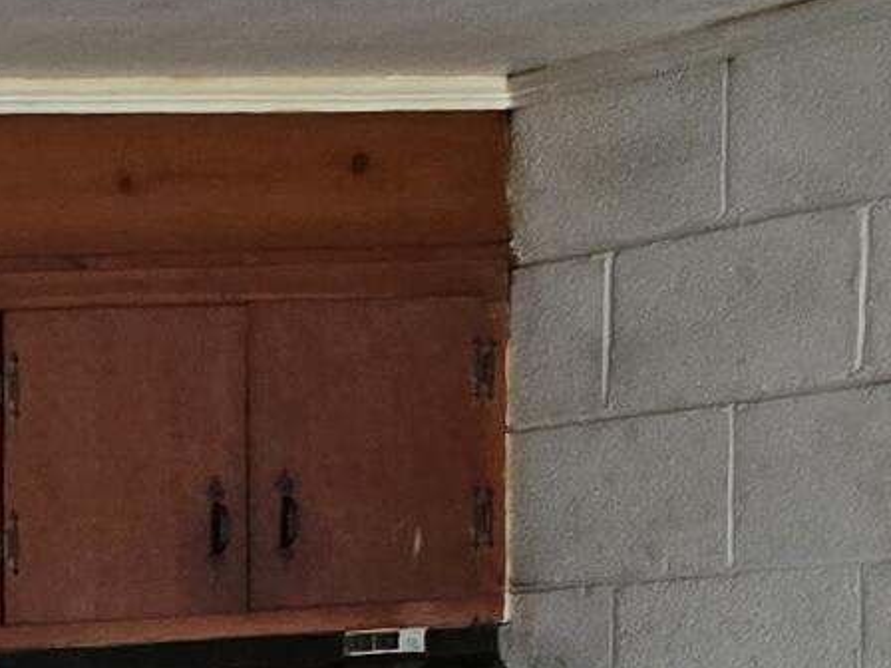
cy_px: 1400
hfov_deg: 11.6
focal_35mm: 154
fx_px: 3964
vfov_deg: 9.0
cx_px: -883
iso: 1000
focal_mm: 6.3
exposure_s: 1/120
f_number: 1.7
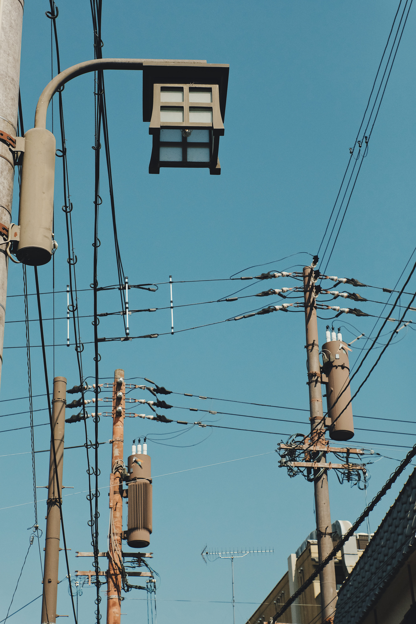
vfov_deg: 31.0
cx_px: 208
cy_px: 312
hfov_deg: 20.9
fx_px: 1127
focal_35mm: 65
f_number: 5.6
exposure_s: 1/5400
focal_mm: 43
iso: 2000
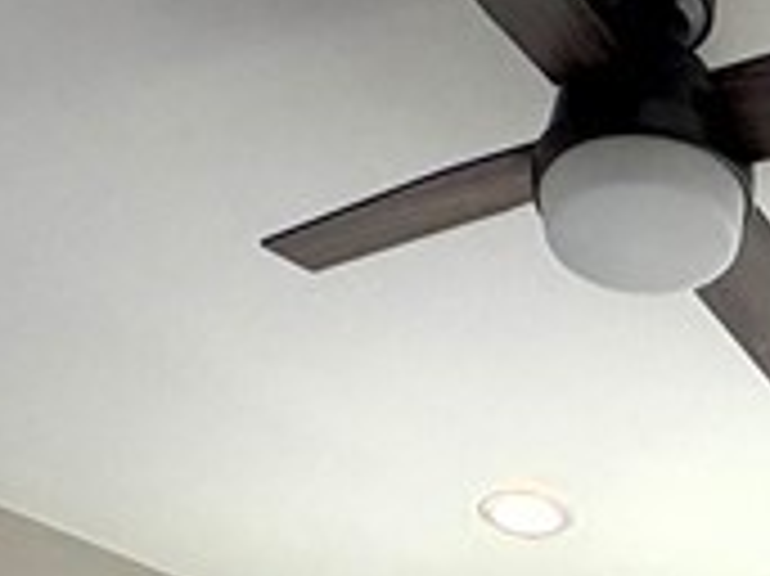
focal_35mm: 84
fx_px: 1867
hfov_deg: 22.4
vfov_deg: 13.0
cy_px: 1411
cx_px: 781
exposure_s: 1/191
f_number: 2.2
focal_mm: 2.22
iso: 50
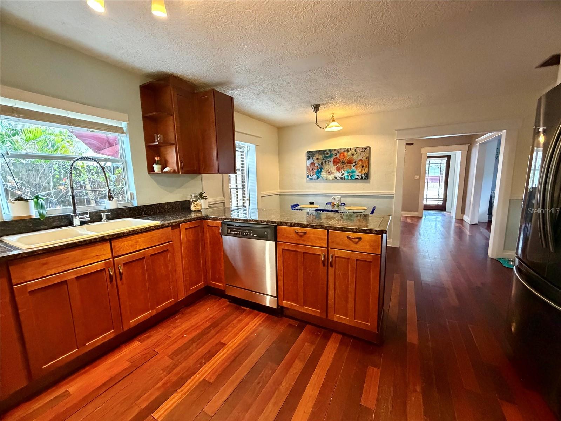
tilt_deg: -8.4
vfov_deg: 85.7
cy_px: 210
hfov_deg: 102.1
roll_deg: +0.9
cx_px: 280
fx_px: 227
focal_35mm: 14
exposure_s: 1/60
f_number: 2.2
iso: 800
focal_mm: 2.22
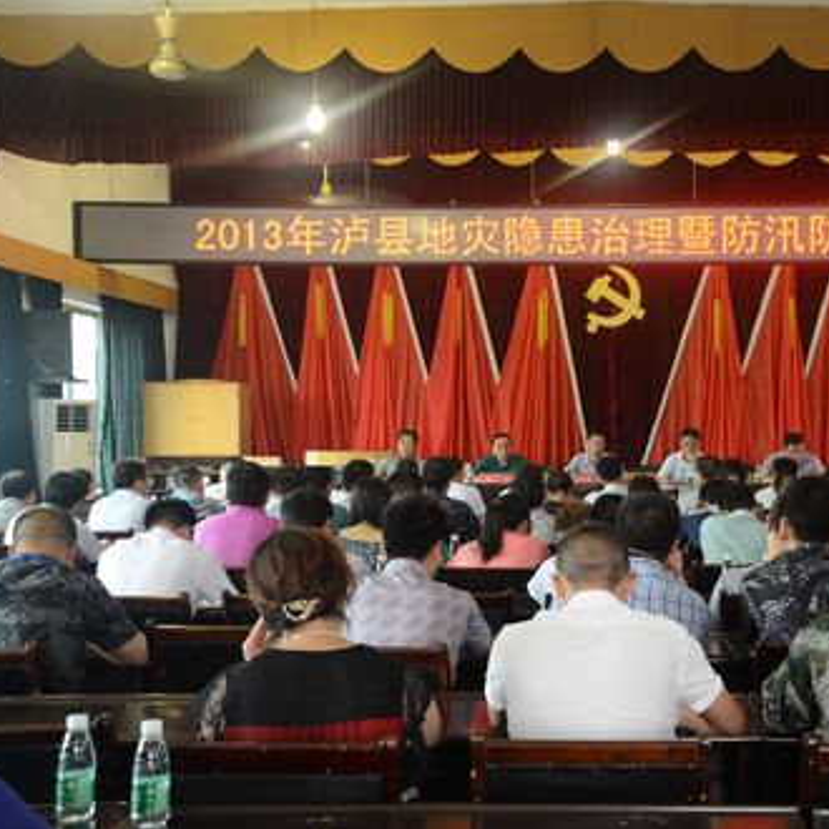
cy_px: 417
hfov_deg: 34.0
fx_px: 1328
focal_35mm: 49
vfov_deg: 34.7
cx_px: 613
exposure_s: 1/6
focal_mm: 38
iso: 200
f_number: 5.6
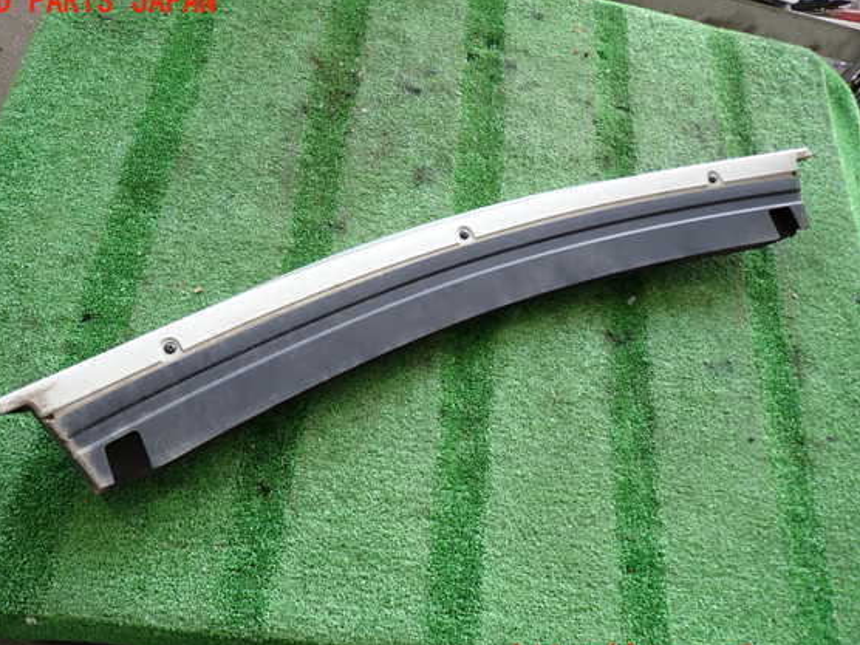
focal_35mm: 27
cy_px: 331
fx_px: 671
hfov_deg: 65.2
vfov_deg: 51.3
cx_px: 399
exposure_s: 1/60
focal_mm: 4.5
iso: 100
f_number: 2
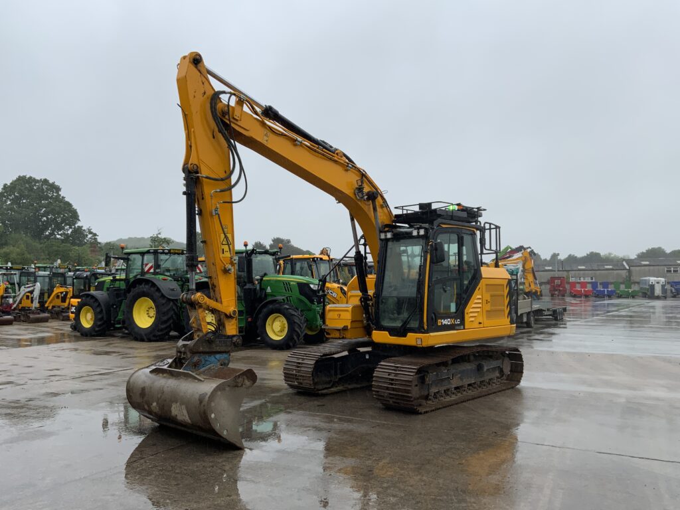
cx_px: 340
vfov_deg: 48.2
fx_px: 570
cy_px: 255
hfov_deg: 61.7
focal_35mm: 29
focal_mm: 3
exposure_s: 1/389
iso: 16
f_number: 1.8
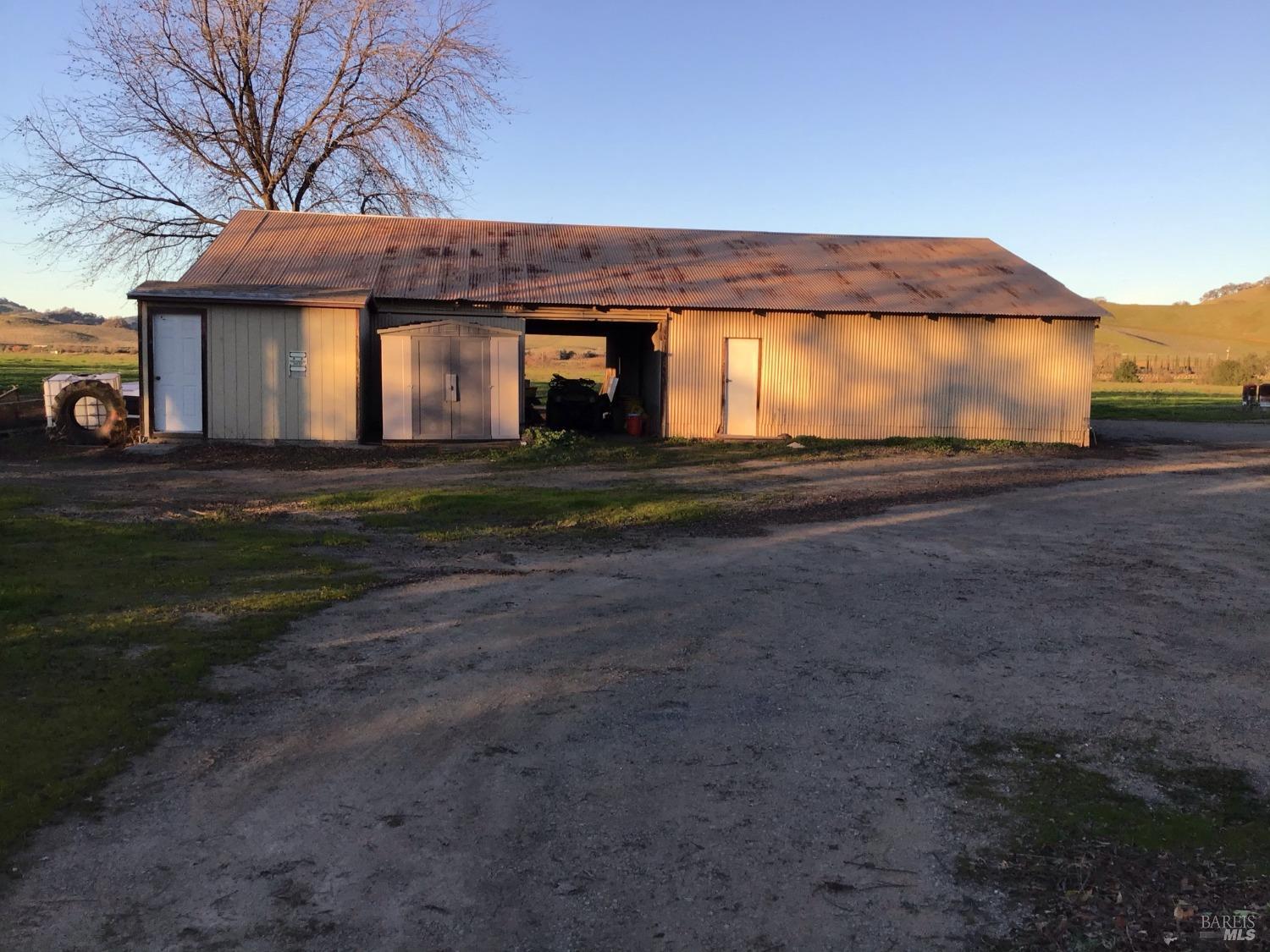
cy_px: 476
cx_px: 635
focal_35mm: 31
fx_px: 1137
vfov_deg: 45.4
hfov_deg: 58.4
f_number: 2.4
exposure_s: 1/274
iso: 25
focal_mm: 3.3
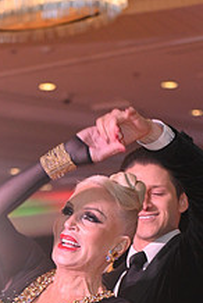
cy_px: 391
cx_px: 38
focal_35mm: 218
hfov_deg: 6.3
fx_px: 1838
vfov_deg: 9.3
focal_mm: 82
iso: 2000
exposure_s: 1/200
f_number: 4
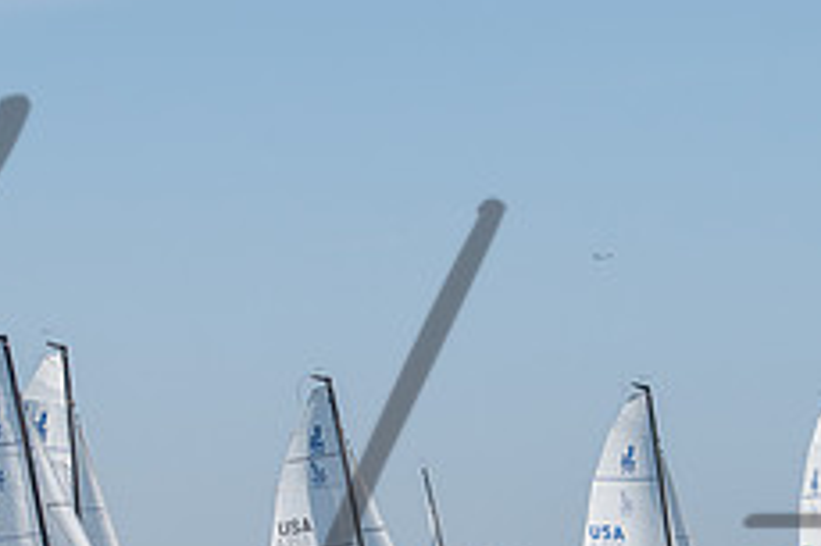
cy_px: 605
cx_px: 539
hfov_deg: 7.8
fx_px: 6039
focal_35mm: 265
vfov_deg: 5.2
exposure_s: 1/1000
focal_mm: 70
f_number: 6.3
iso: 200
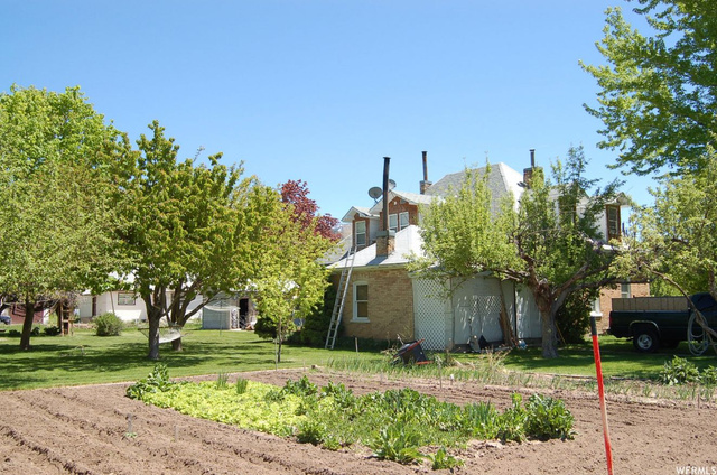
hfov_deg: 55.2
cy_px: 238
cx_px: 358
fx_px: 686
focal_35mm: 34
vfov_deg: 38.2
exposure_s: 1/250
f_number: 8
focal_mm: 23
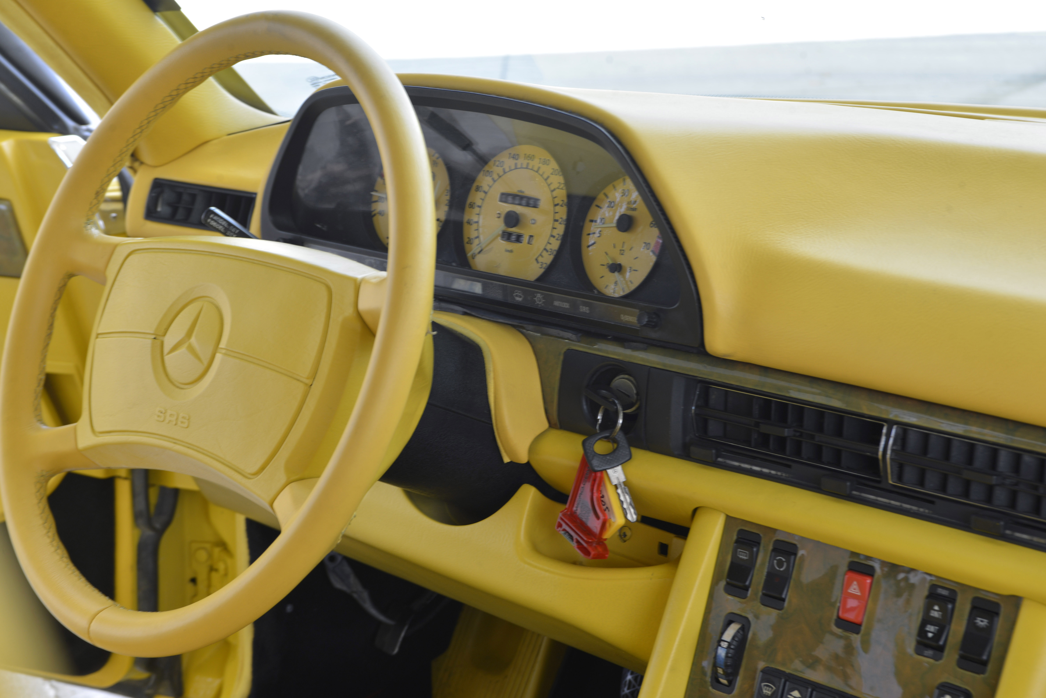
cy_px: 349
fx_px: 2035
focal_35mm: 70
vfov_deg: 19.5
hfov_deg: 28.8
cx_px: 523
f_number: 10
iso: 200
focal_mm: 70
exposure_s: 1/20
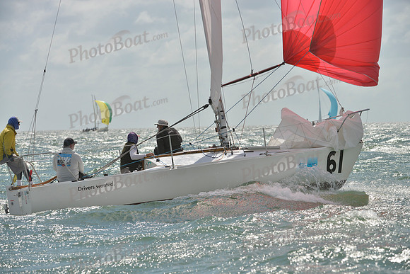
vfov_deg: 6.9
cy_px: 137
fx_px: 2278
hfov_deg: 10.3
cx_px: 205
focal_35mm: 200
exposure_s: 1/1600
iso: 280
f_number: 8
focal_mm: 200
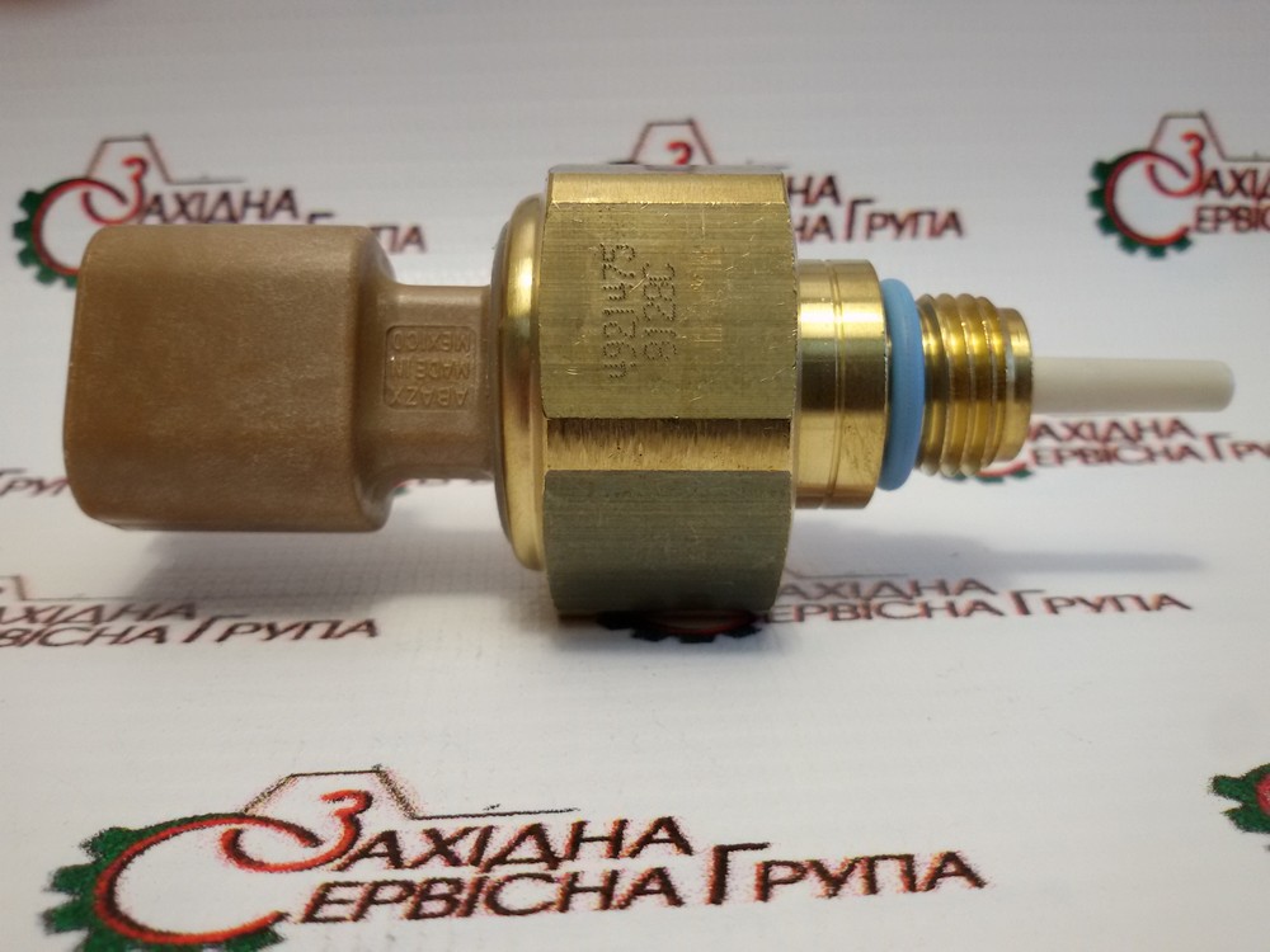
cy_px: 476
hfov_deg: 58.4
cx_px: 635
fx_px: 1137
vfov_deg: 45.4
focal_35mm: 31
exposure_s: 1/100
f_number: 2.4
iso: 80
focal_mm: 2.93
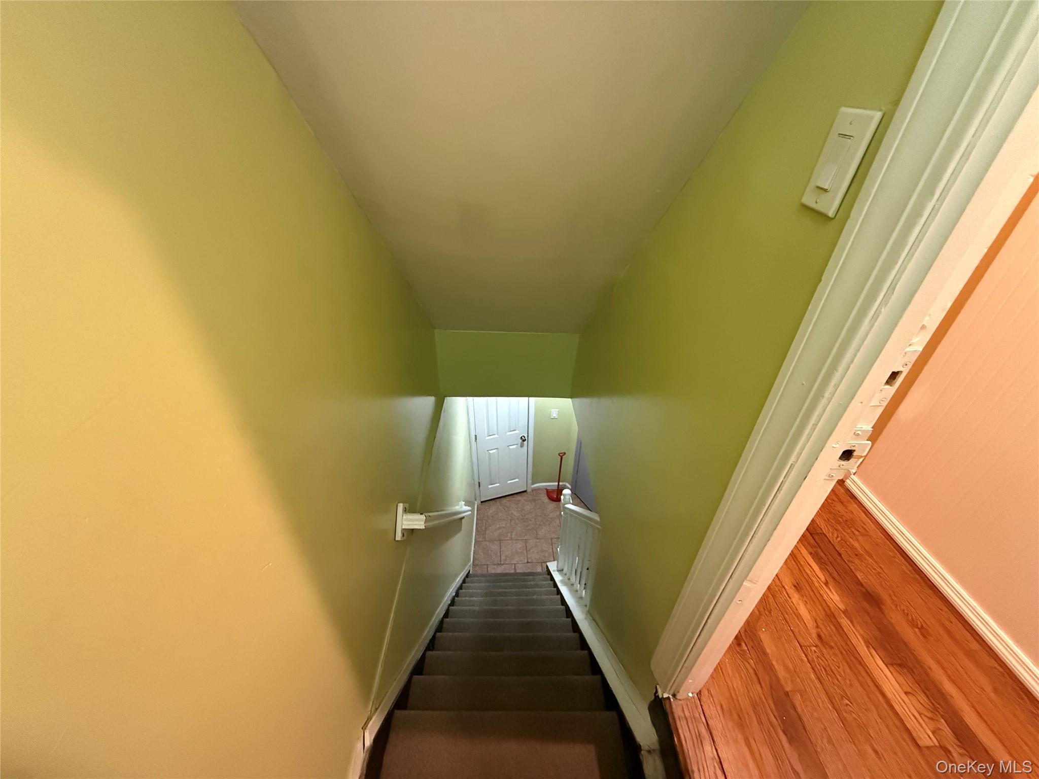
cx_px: 520
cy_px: 390
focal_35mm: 14
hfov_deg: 102.1
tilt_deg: -34.4
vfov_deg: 85.7
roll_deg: +0.0
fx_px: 420
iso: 1250
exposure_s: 1/60
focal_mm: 2.22
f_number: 2.2
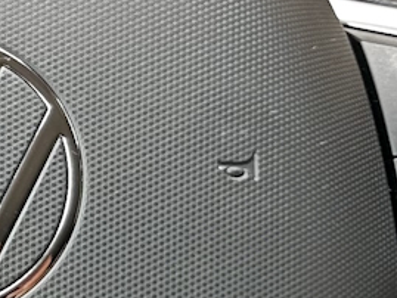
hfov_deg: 10.0
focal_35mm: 195
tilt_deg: -24.3
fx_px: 2237
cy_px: 108
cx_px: -94
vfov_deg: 7.6
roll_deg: -0.9
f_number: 1.5
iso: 80
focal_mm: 5.7
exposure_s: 1/121
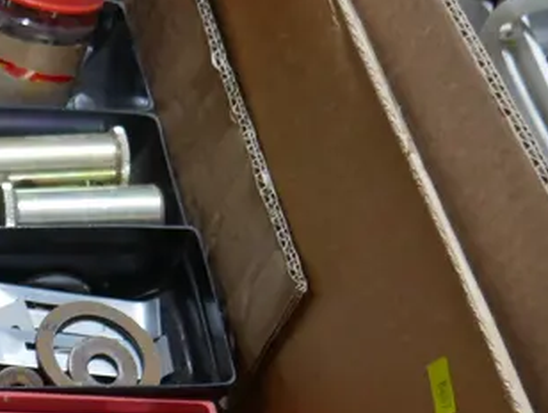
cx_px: -352
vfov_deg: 15.9
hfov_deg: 18.0
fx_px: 1475
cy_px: 311
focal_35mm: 93
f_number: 3.5
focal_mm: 14
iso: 250
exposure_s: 1/60
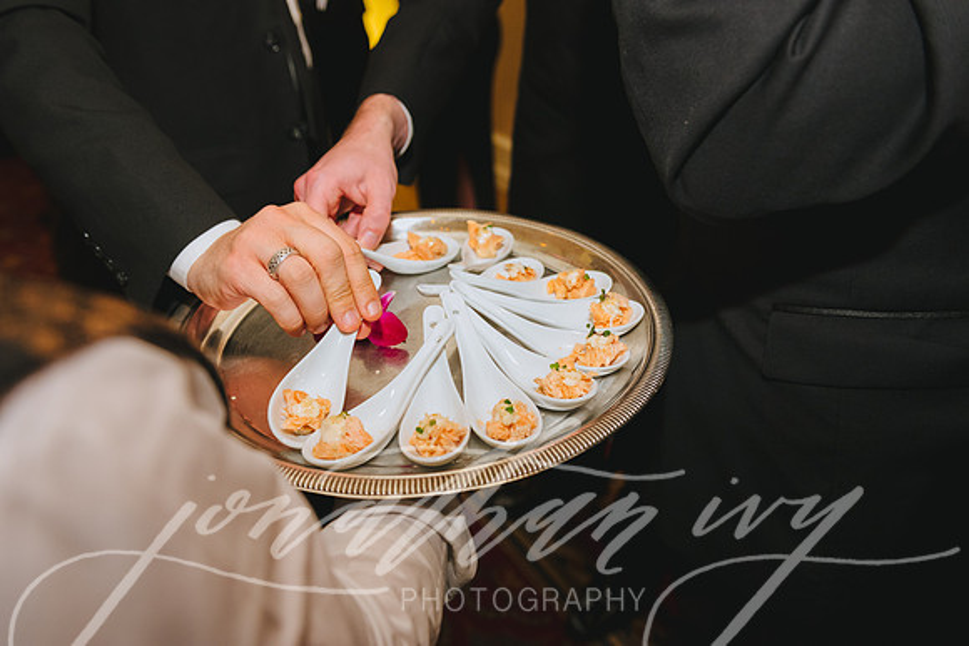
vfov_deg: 42.3
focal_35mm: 31
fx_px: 835
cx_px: 484
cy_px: 323
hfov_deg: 60.3
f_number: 4
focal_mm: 31
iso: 3200
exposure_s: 1/125
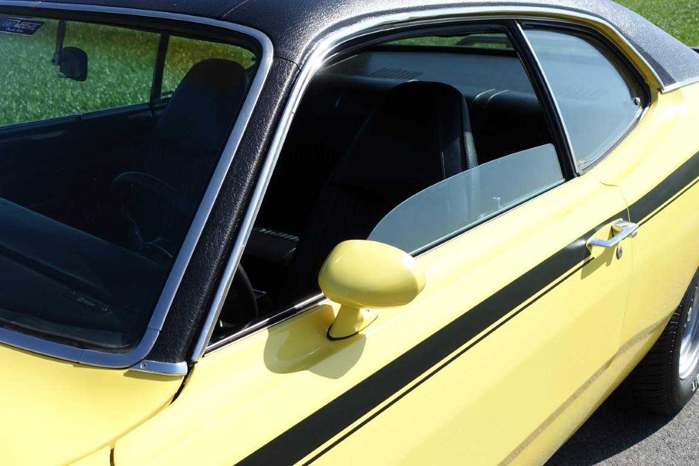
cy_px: 233
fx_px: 757
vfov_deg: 34.2
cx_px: 350
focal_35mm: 39
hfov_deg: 49.6
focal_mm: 14.3
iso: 125
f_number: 4
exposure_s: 1/800
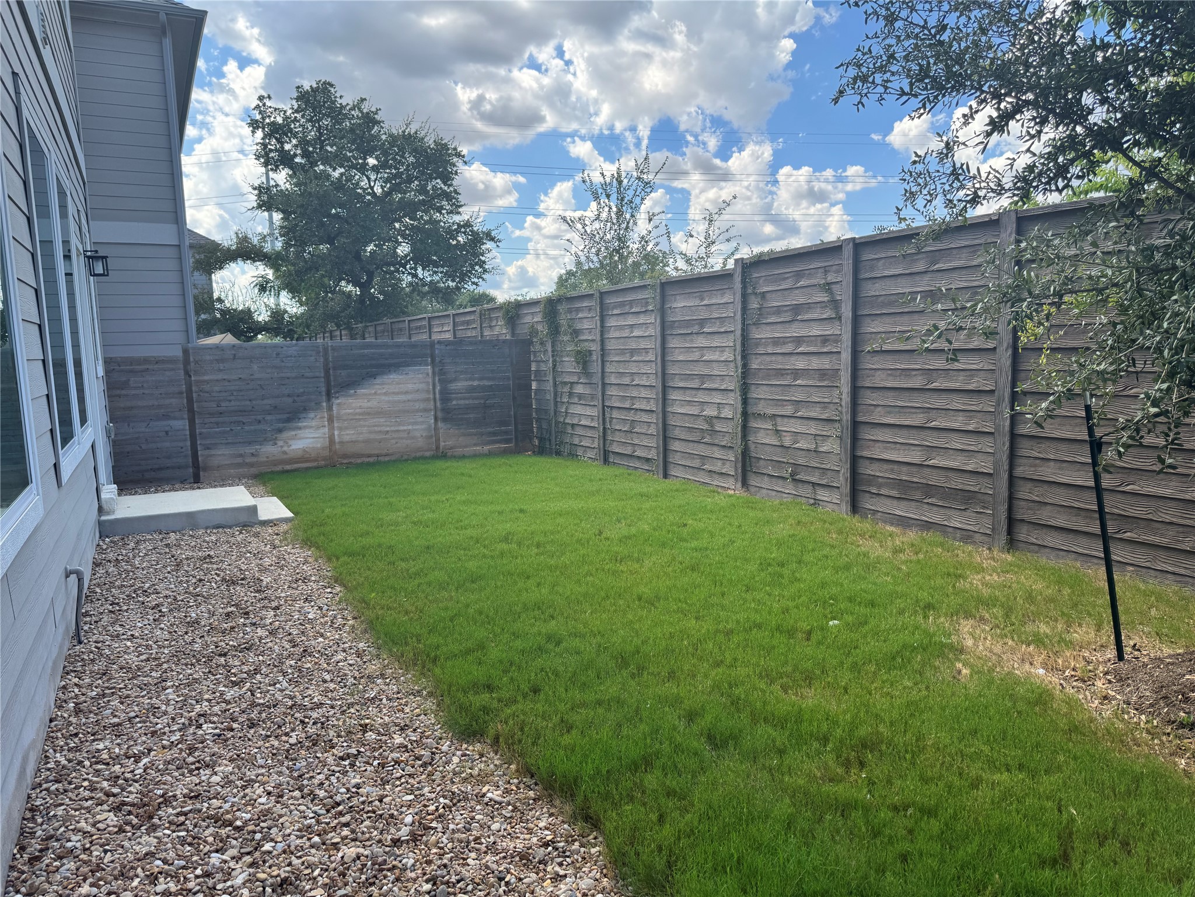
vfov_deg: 56.8
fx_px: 829
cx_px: 598
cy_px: 448
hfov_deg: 71.6
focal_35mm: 24
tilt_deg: -7.2
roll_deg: +1.8
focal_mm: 6.76
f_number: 1.78
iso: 80
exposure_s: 1/1215
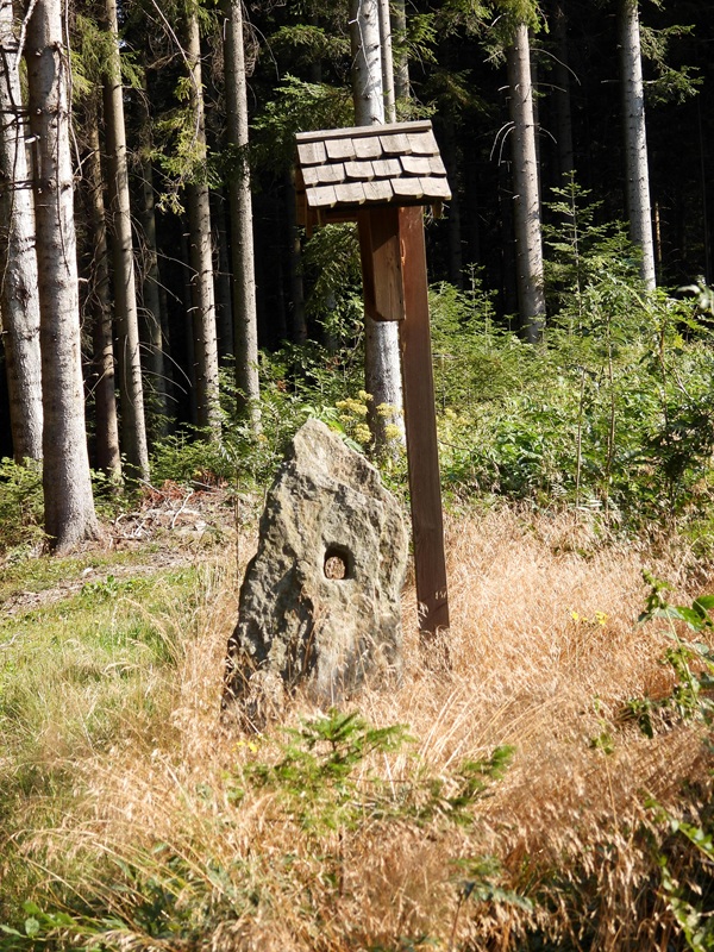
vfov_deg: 18.7
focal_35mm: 105
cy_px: 476
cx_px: 357
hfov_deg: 14.1
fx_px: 2888
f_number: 4
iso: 100
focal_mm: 18.7
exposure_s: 1/320
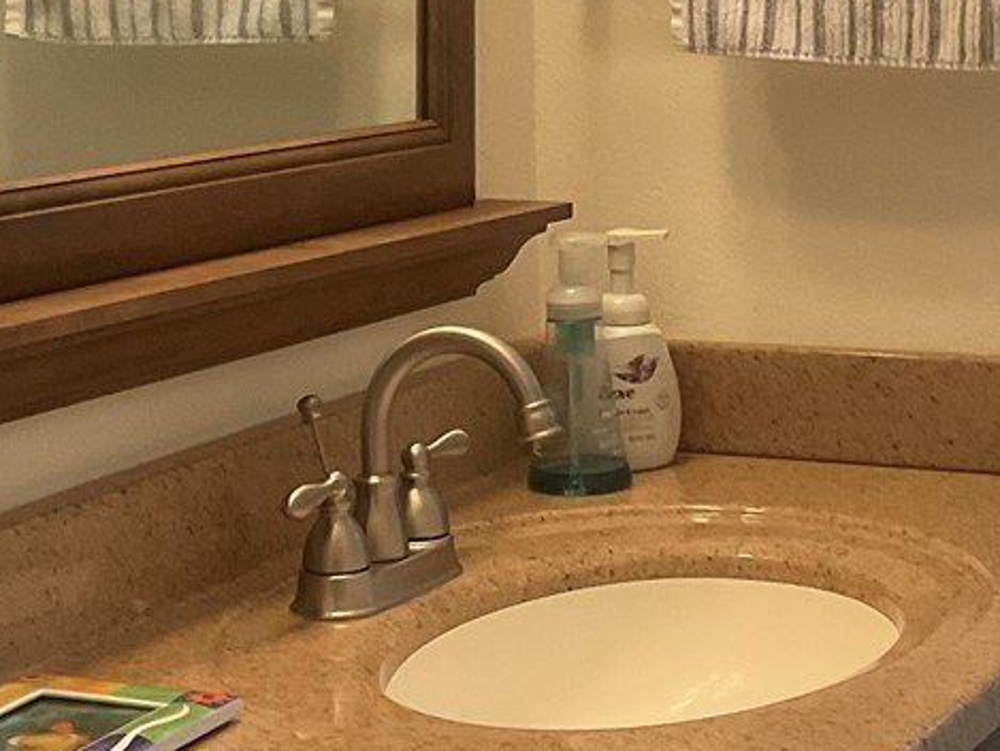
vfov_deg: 14.8
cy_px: 60
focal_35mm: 99
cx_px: 563
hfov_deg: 19.8
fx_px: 2861
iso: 80
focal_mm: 3
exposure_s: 1/60
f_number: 1.8
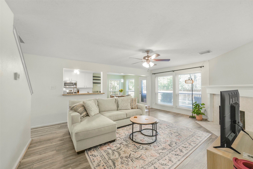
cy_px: 84
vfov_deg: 81.2
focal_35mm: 14
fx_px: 98
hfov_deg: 104.2
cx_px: 126
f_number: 11
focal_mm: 14
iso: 500
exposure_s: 1/8
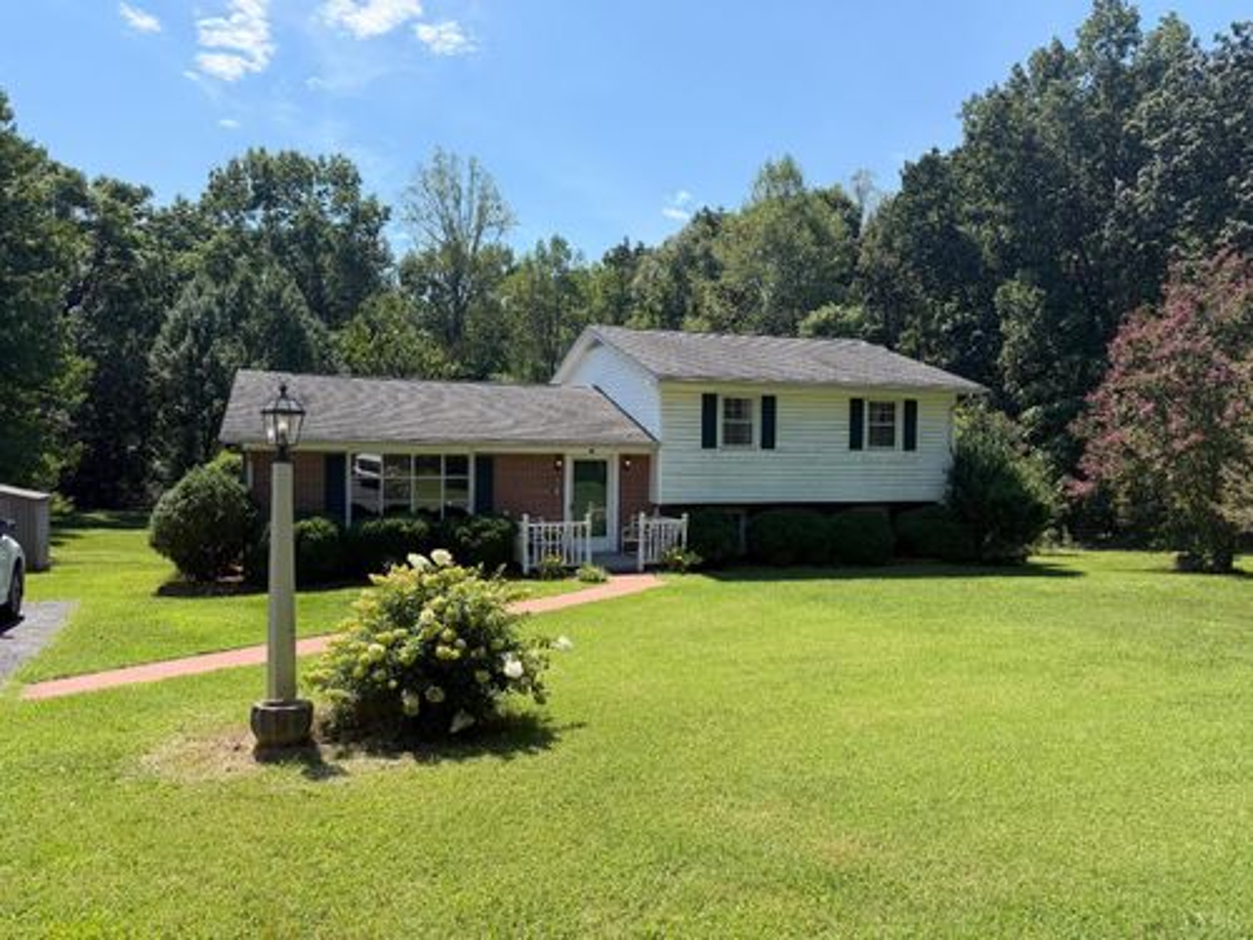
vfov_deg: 56.8
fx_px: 869
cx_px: 626
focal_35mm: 24
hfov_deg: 71.6
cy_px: 470
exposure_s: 1/2445
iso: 80
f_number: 1.78
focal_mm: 6.76
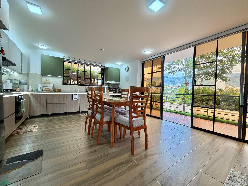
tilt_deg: -1.5
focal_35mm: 14
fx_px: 100
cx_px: 124
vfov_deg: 85.7
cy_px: 93
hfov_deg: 102.1
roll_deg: -1.0
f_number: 2.2
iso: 64
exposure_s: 1/120
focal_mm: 2.22
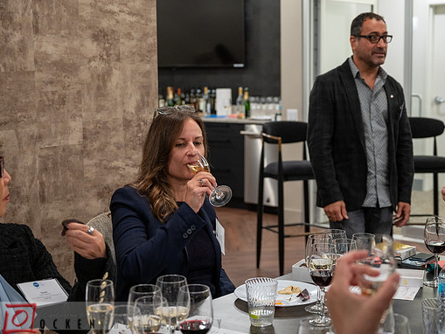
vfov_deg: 25.2
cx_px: 252
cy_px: 167
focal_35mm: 58
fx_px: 746
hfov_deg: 33.2
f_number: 4
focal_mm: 53
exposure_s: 1/100
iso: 2000
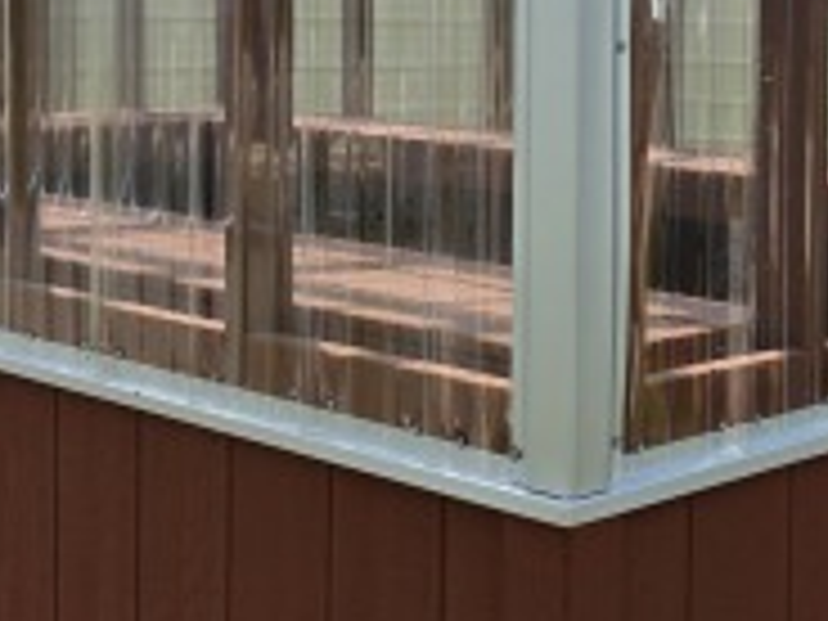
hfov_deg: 24.4
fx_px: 1914
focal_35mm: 80
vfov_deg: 18.2
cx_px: 495
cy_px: 90
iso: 80
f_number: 1.7
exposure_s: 1/7944
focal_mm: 6.3
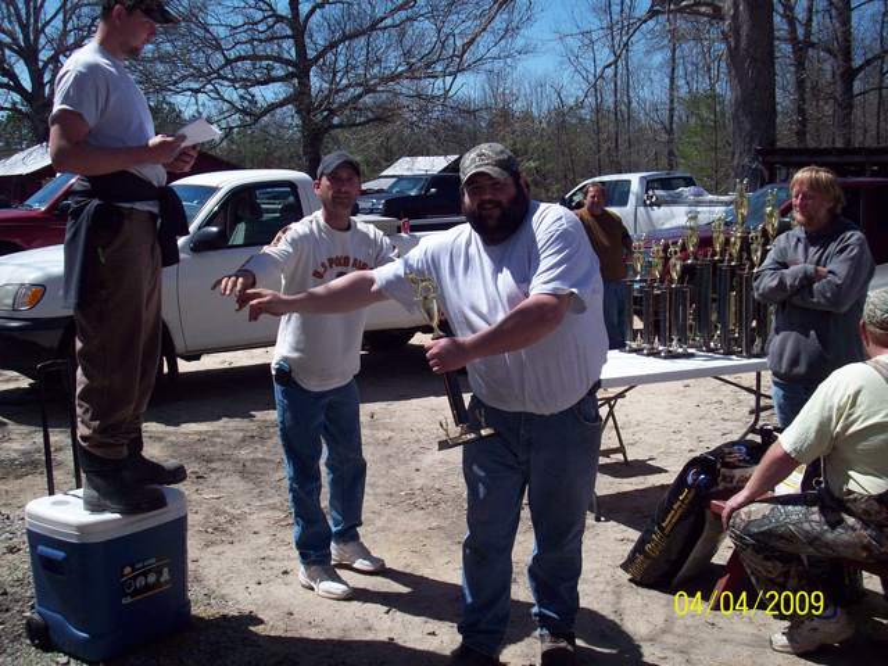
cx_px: 444
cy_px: 333
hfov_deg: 41.2
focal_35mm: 46
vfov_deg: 31.5
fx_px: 1180
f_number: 6.3
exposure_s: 1/402
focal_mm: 7.6
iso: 80
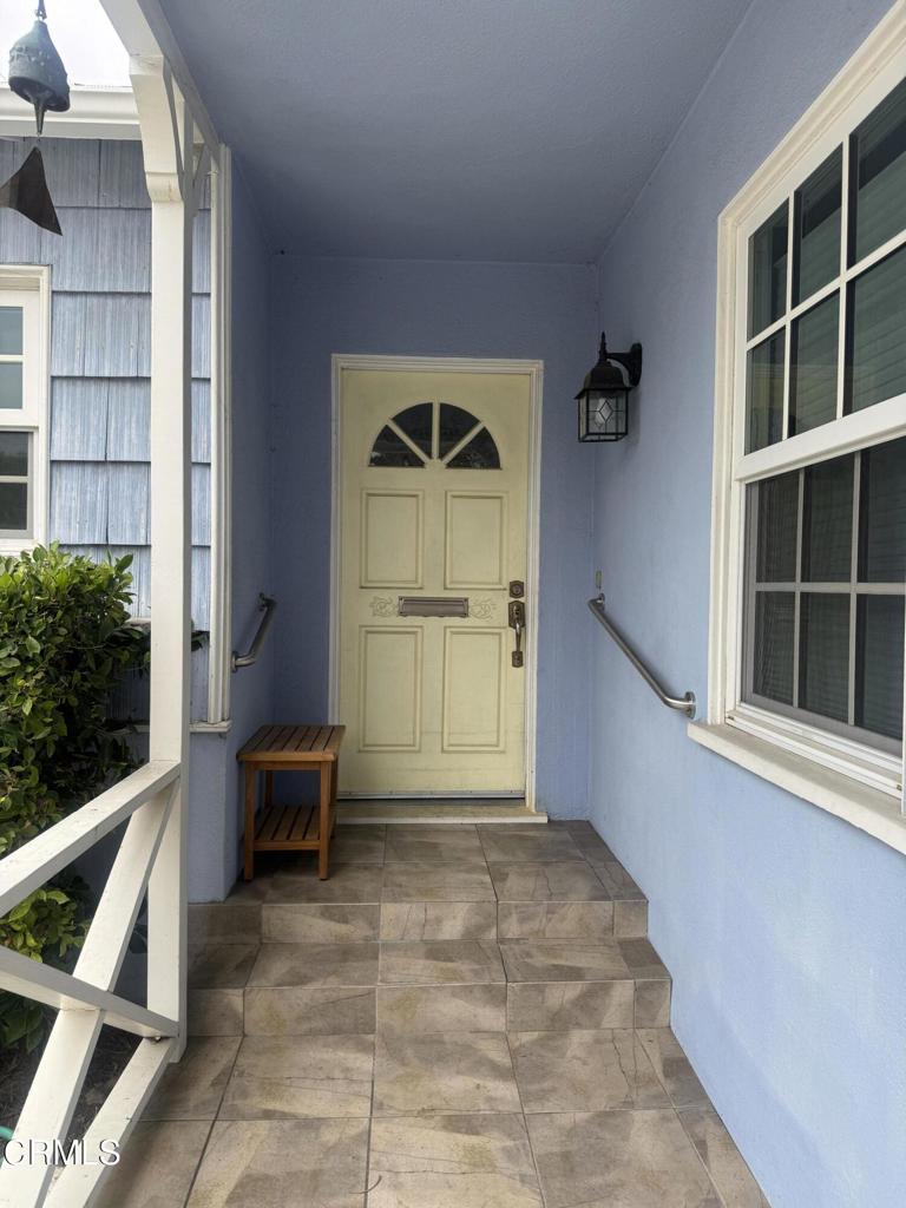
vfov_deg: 71.6
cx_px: 453
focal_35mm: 24
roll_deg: -0.8
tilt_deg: -1.5
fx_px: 838
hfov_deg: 56.8
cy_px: 604
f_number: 1.78
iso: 80
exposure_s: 1/912
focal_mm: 6.76
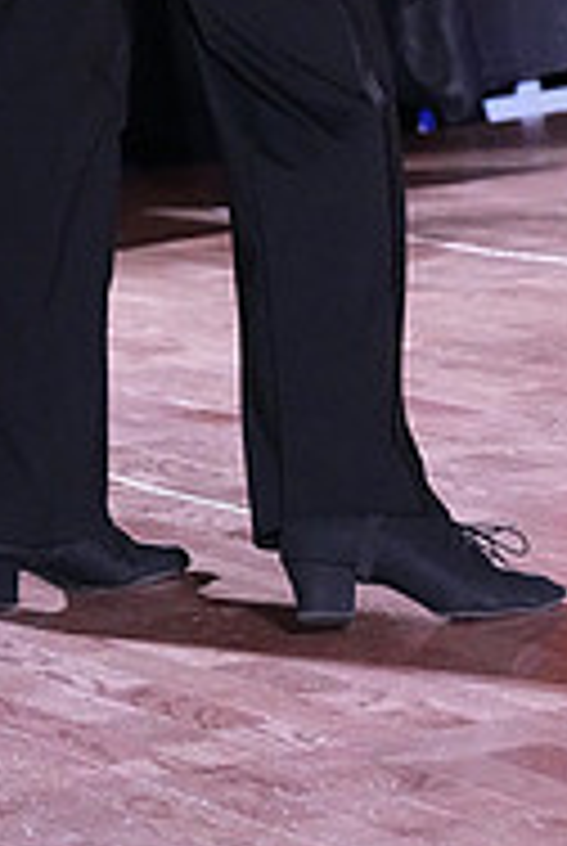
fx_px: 9203
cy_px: -306
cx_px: 668
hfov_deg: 3.5
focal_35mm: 391
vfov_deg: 5.2
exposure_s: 1/400
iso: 12800
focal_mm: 127
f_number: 5.6
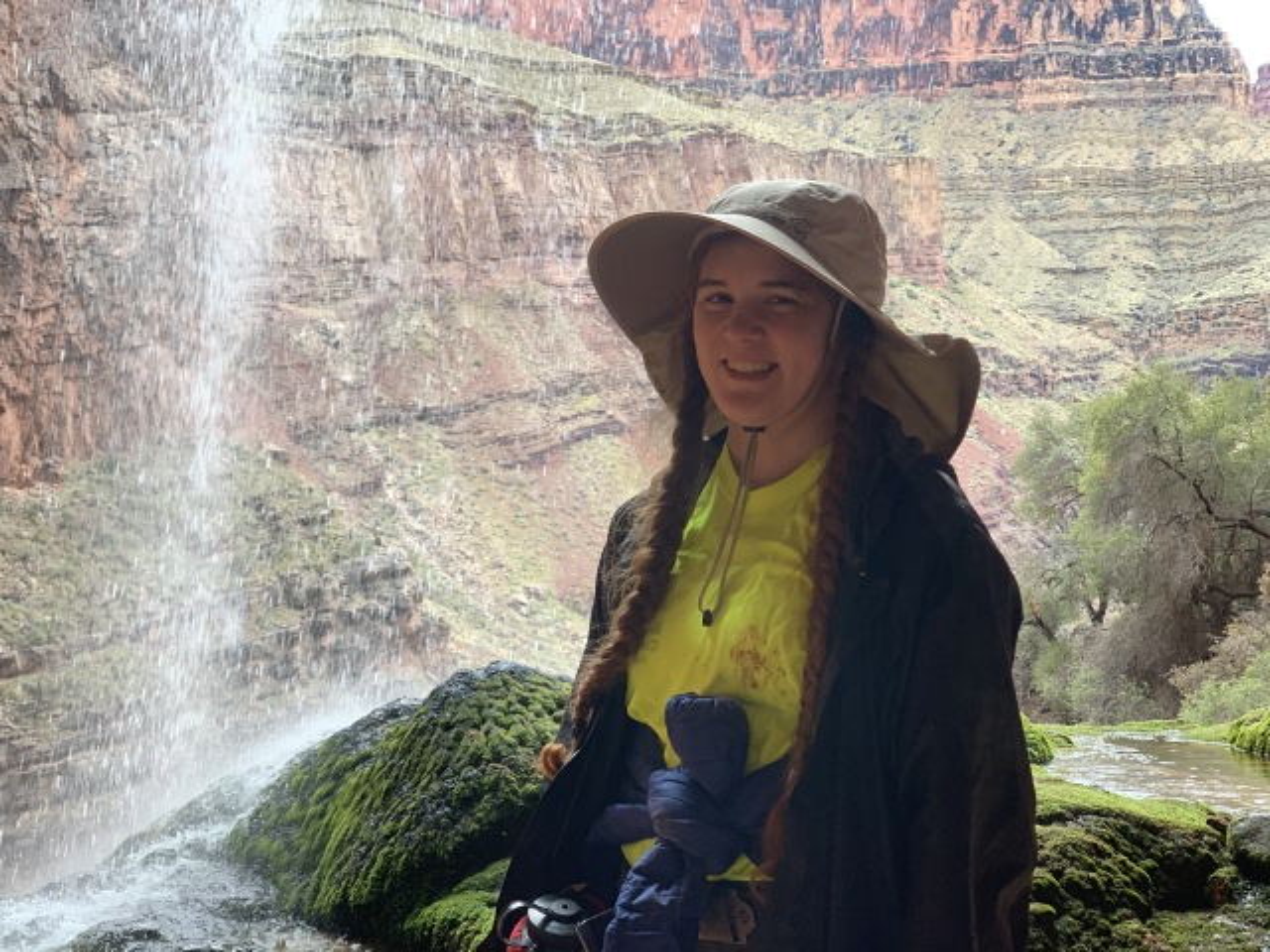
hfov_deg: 36.8
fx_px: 1908
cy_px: 476
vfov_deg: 28.0
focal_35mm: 52
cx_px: 635
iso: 80
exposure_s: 1/122
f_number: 2.4
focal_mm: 6
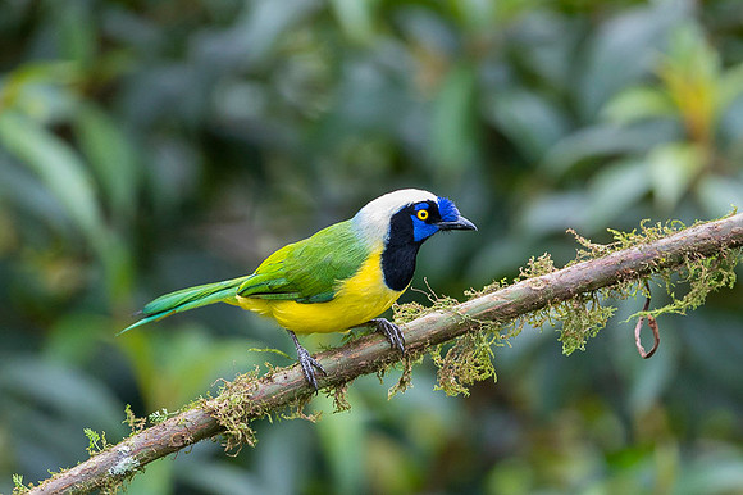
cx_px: 359
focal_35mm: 854
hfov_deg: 2.4
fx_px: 17615
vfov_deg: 1.6
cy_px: 258
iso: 2000
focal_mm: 500
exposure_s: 1/3200
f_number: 4
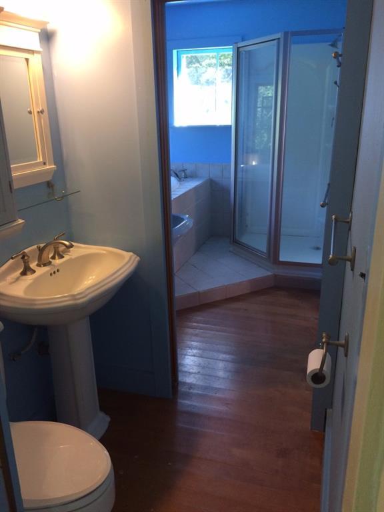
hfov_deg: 48.2
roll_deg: +1.8
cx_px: 192
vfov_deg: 61.7
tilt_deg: -19.8
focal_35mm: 29
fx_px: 429
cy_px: 256
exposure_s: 1/30
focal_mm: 4.15
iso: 50
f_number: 2.2
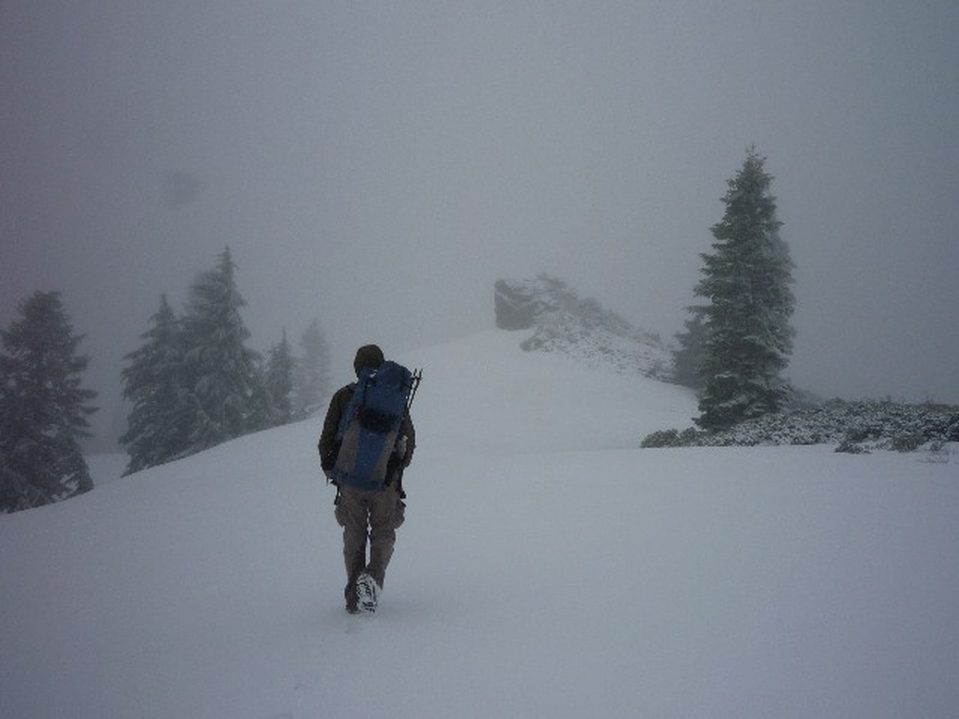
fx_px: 887
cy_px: 360
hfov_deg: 56.8
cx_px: 480
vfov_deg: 44.2
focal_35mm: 32
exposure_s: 1/800
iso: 100
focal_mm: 5.2
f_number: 7.1
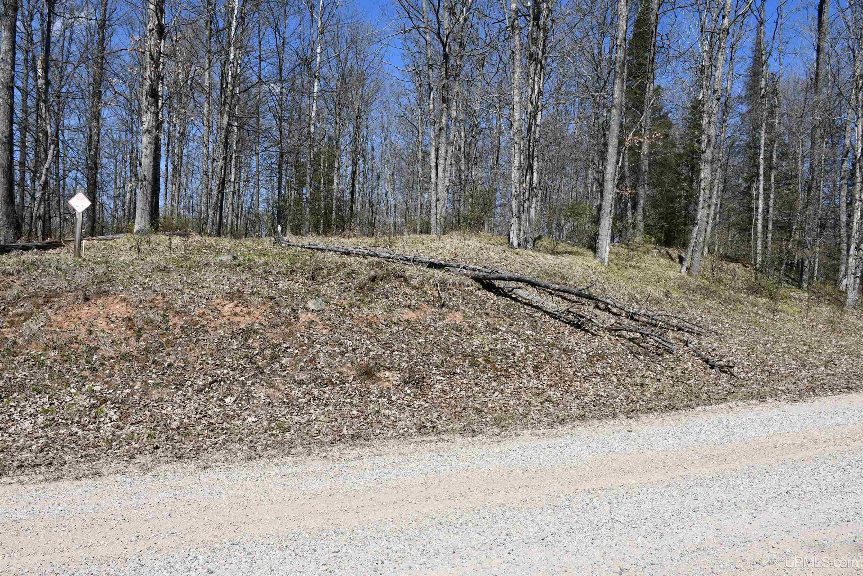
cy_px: 288
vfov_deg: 47.9
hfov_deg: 67.4
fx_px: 647
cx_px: 432
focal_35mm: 27
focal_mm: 18
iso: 100
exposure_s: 1/320
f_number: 9
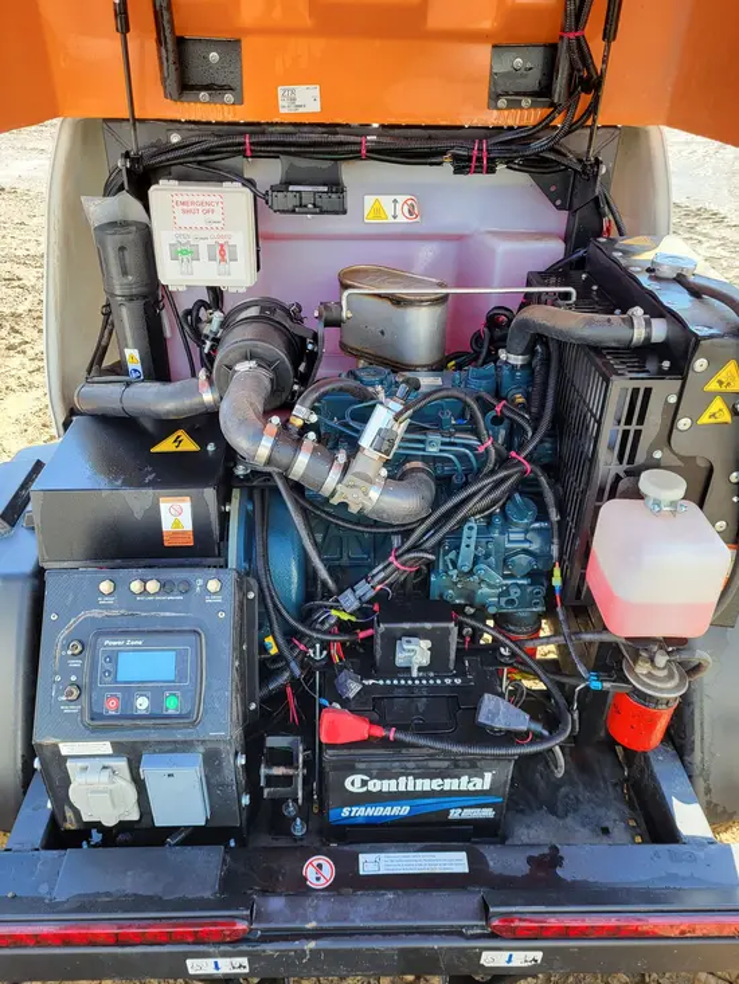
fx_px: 740
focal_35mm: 26
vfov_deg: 67.3
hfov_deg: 53.1
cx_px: 370
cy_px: 492
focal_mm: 5.4
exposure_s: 1/227
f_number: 1.8
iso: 40
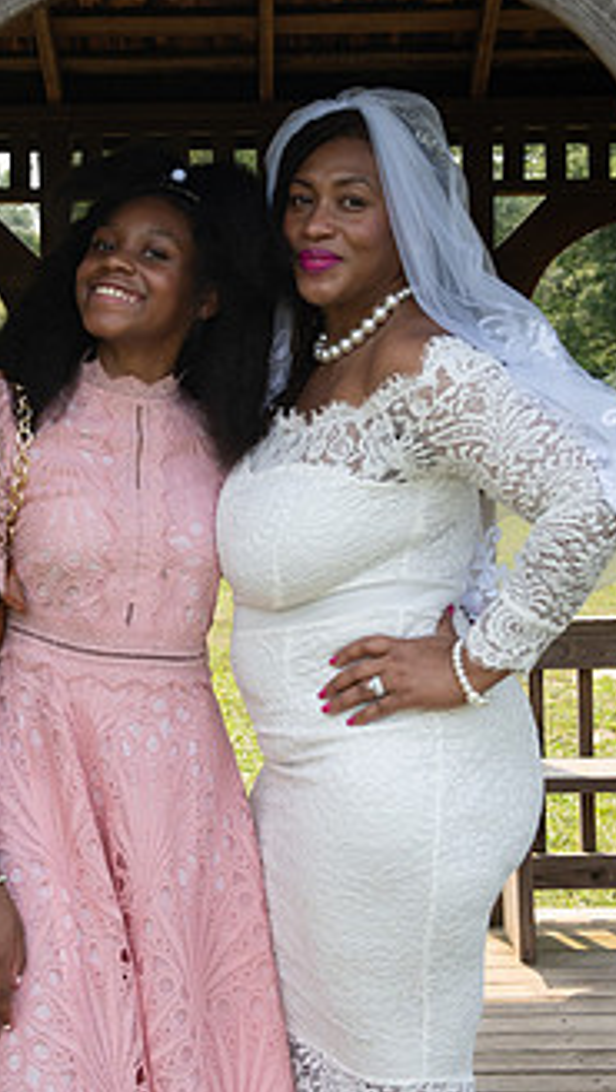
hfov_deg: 15.3
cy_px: 386
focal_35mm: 79
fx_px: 2289
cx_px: 283
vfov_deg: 26.7
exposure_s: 1/1600
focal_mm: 53
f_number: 6.3
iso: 800
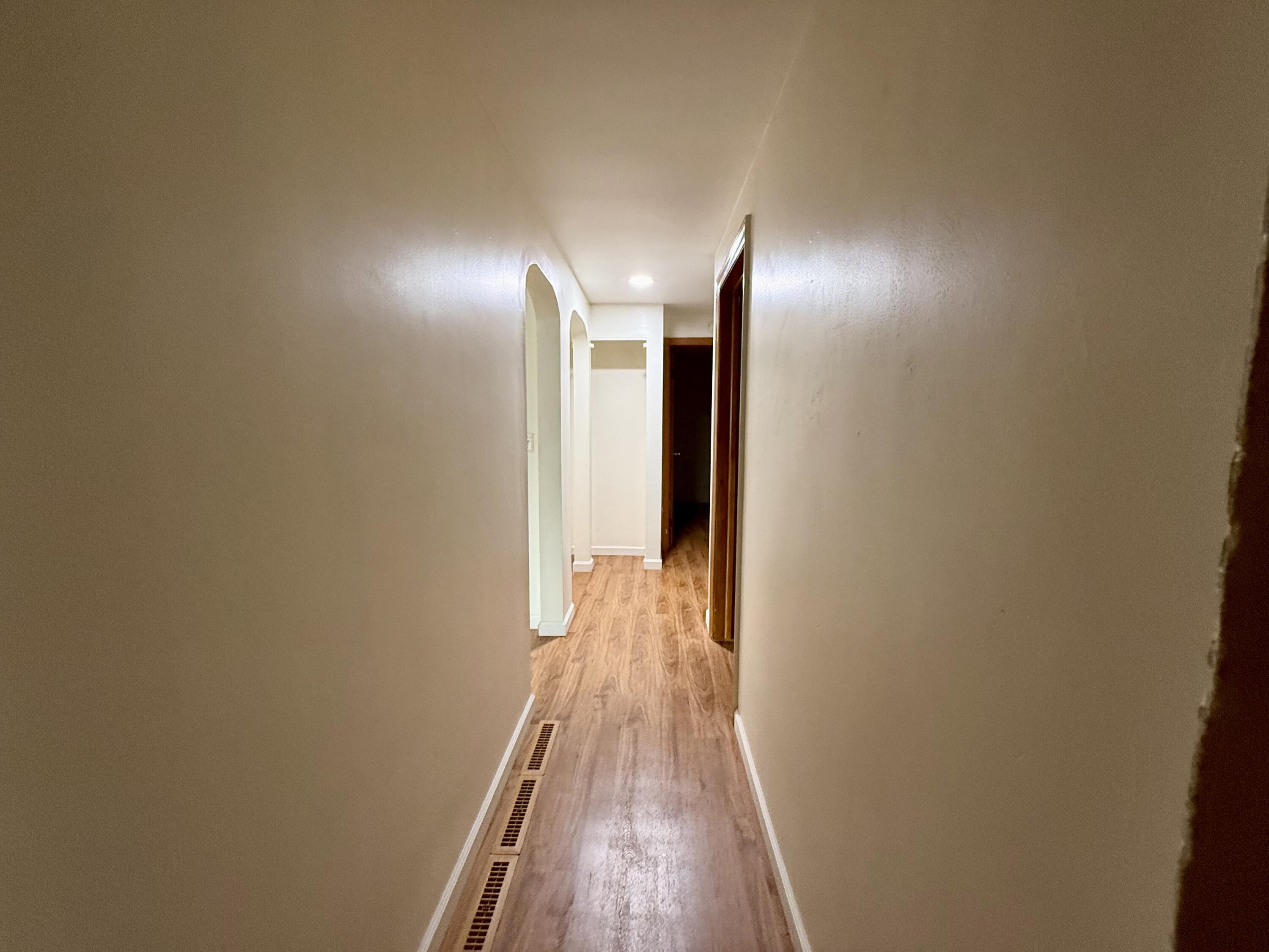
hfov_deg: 102.1
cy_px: 476
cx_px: 634
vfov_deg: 85.7
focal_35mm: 14
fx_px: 513
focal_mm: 2.22
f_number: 2.2
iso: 320
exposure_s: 1/60
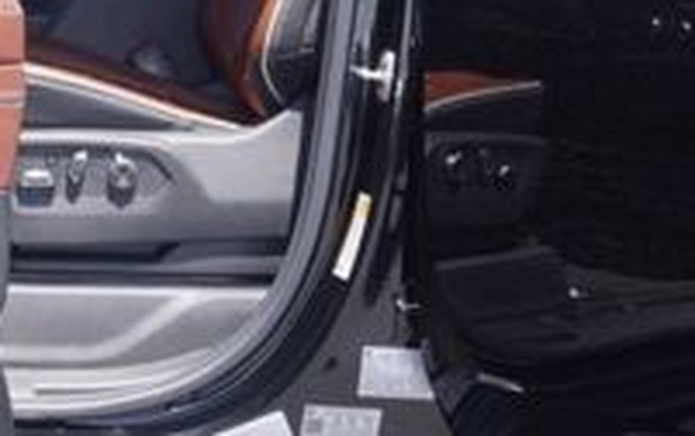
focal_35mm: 140
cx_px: -180
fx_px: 2654
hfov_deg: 14.4
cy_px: 183
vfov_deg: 9.4
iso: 100
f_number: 6.3
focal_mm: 18
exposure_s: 1/160
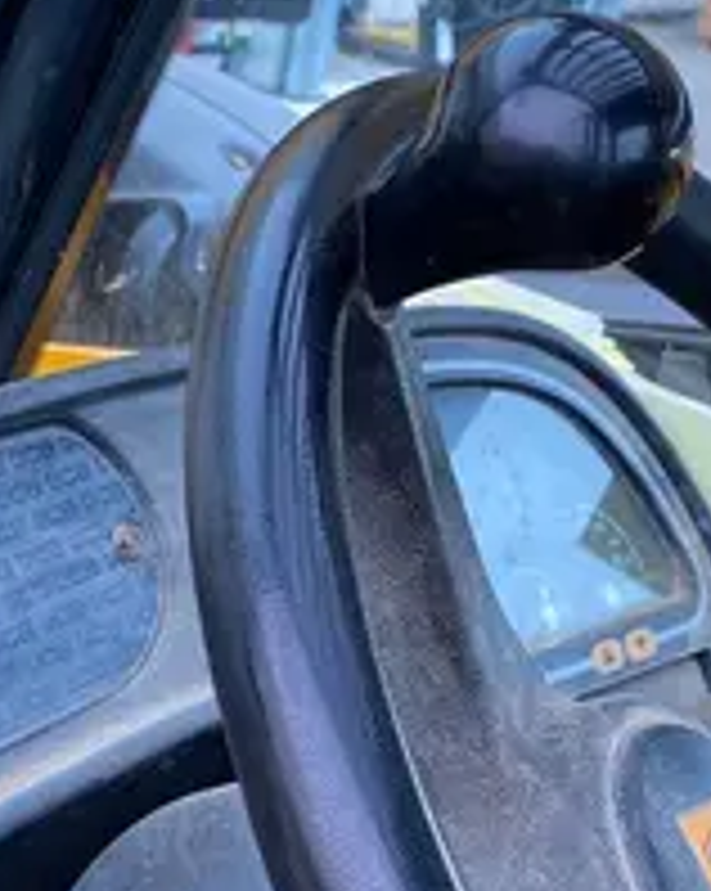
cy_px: 515
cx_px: -9
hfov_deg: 16.0
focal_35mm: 94
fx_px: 2476
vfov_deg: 20.4
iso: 125
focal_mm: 4.25
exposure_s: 1/121
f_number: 1.8
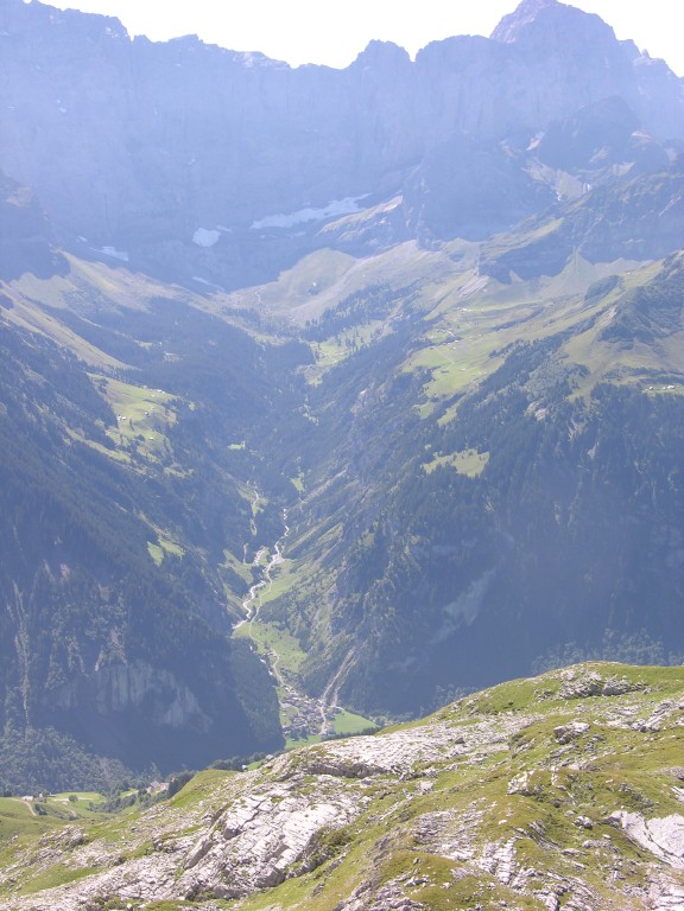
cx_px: 342
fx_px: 1633
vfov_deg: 31.2
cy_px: 456
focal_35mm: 62
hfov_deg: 23.7
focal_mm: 15.7
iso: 50
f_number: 4.5
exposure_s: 1/180
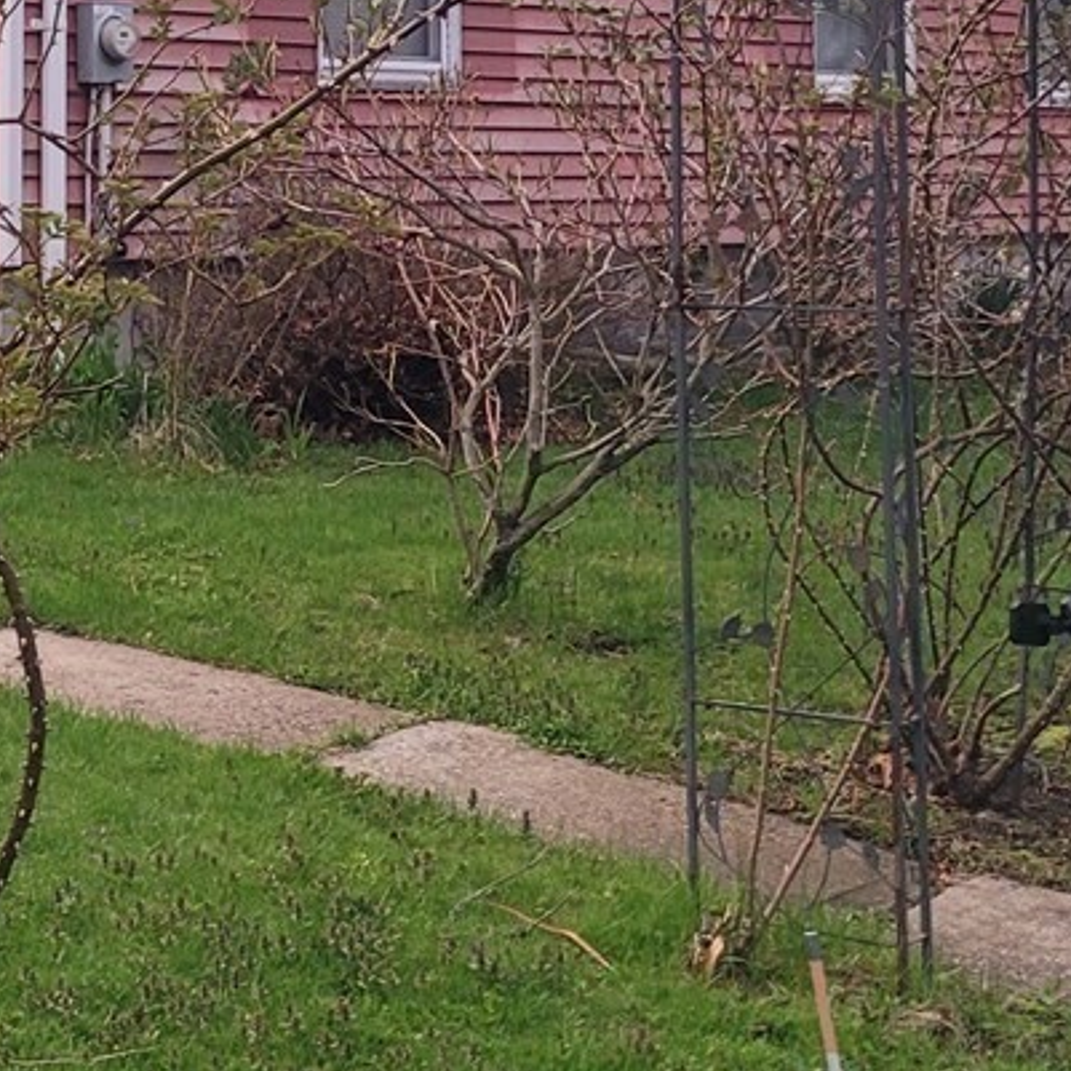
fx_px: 3080
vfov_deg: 19.2
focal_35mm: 88
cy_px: 5
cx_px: 232
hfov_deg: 19.5
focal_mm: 5.4
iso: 160
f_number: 1.8
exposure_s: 1/120
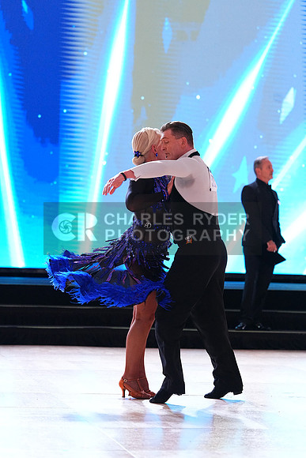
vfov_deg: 14.5
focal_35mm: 141
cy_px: 229
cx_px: 153
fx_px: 1797
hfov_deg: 9.7
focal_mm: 141
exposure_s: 1/400
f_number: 4
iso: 4000
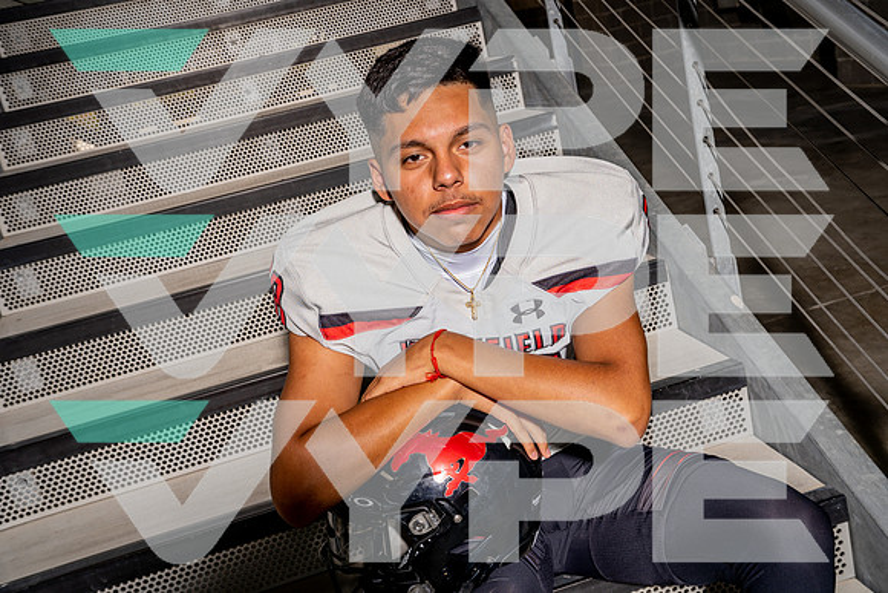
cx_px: 444
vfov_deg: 33.4
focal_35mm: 40
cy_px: 296
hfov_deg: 48.4
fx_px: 987
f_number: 8
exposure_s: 1/250
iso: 100
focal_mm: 40
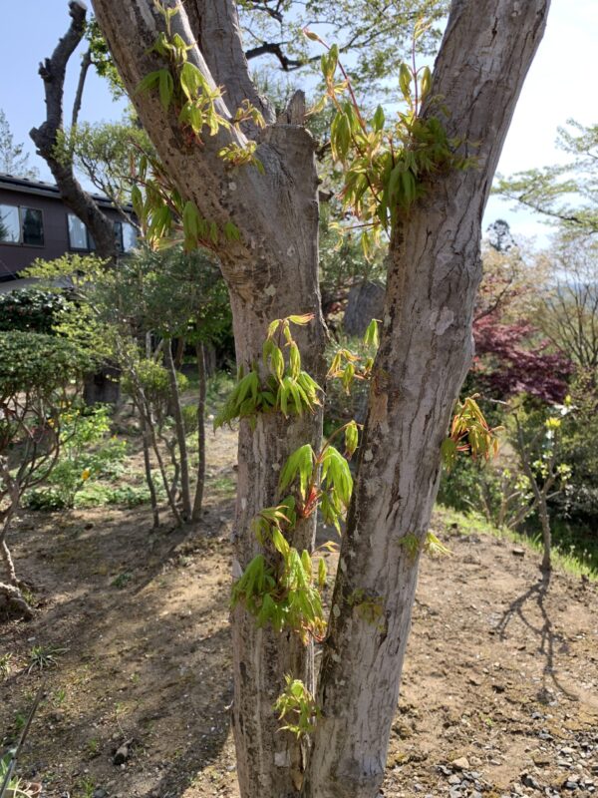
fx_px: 599
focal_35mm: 26
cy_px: 399
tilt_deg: -7.2
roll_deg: +1.9
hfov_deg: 53.1
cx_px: 299
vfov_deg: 67.3
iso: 25
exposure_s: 1/696
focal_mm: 4.25
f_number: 1.8
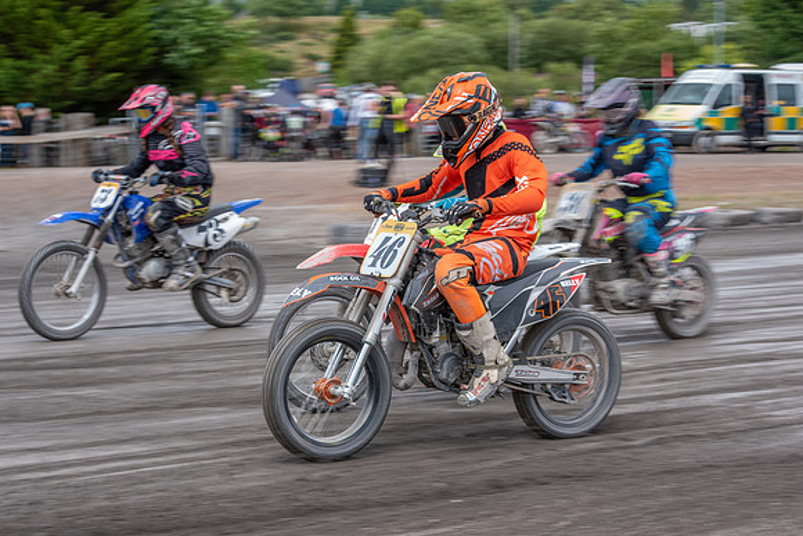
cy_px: 280
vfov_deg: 15.8
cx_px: 393
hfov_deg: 23.5
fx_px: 1933
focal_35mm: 87
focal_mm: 78
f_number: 8
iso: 200
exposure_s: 1/160
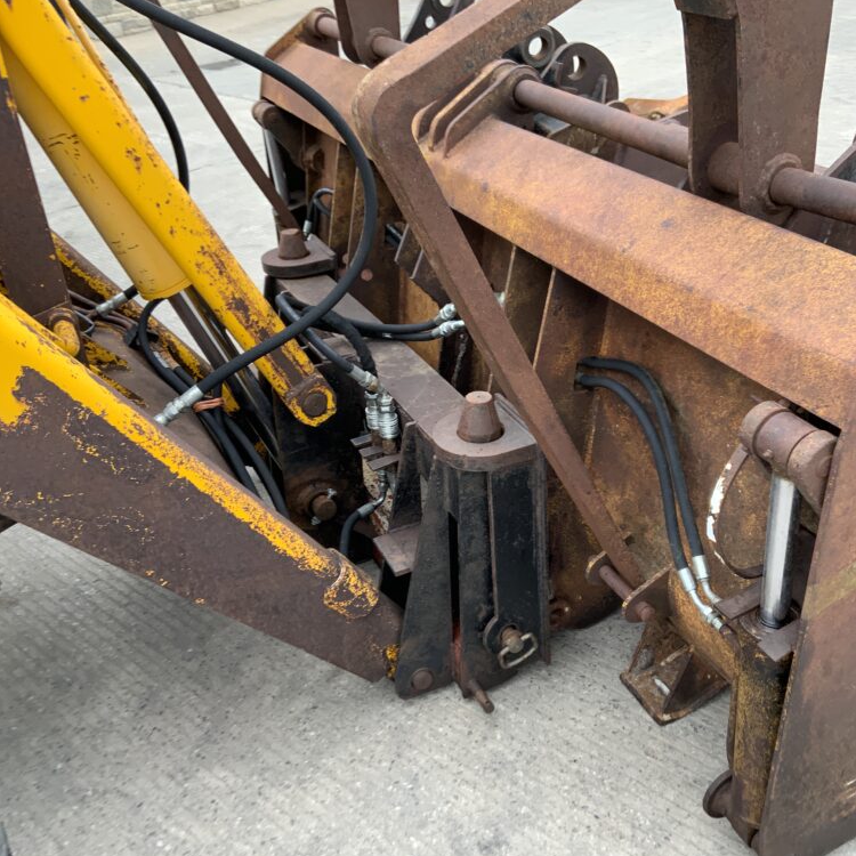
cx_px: 492
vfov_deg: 47.2
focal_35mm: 35
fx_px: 979
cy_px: 434
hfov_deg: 47.1
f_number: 1.8
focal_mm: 3
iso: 16
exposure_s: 1/231
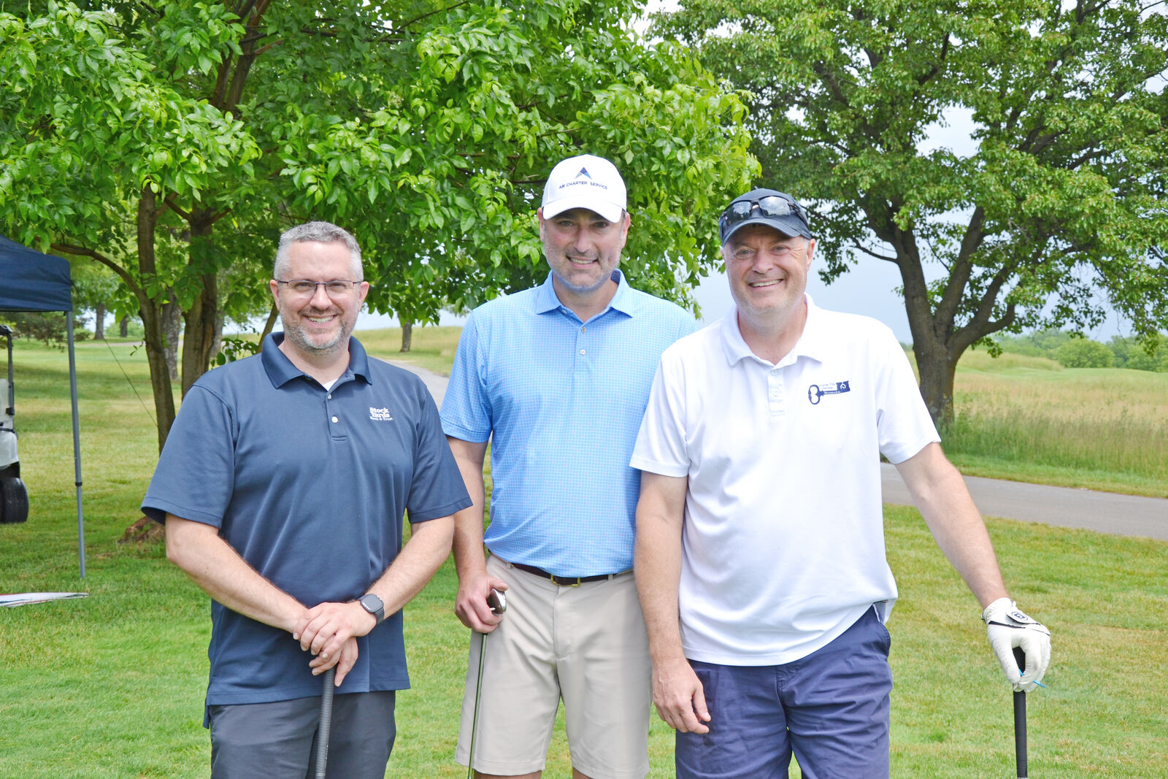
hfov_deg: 38.9
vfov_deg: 26.5
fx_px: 1655
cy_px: 390
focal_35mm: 51
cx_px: 584
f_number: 7.1
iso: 100
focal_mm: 34
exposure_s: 1/200
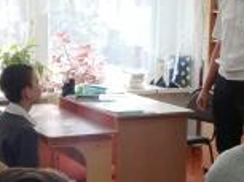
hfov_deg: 21.6
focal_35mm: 91
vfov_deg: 16.2
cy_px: 96
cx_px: 112
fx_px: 640
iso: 64
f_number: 2.2
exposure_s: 1/50
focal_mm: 3.3
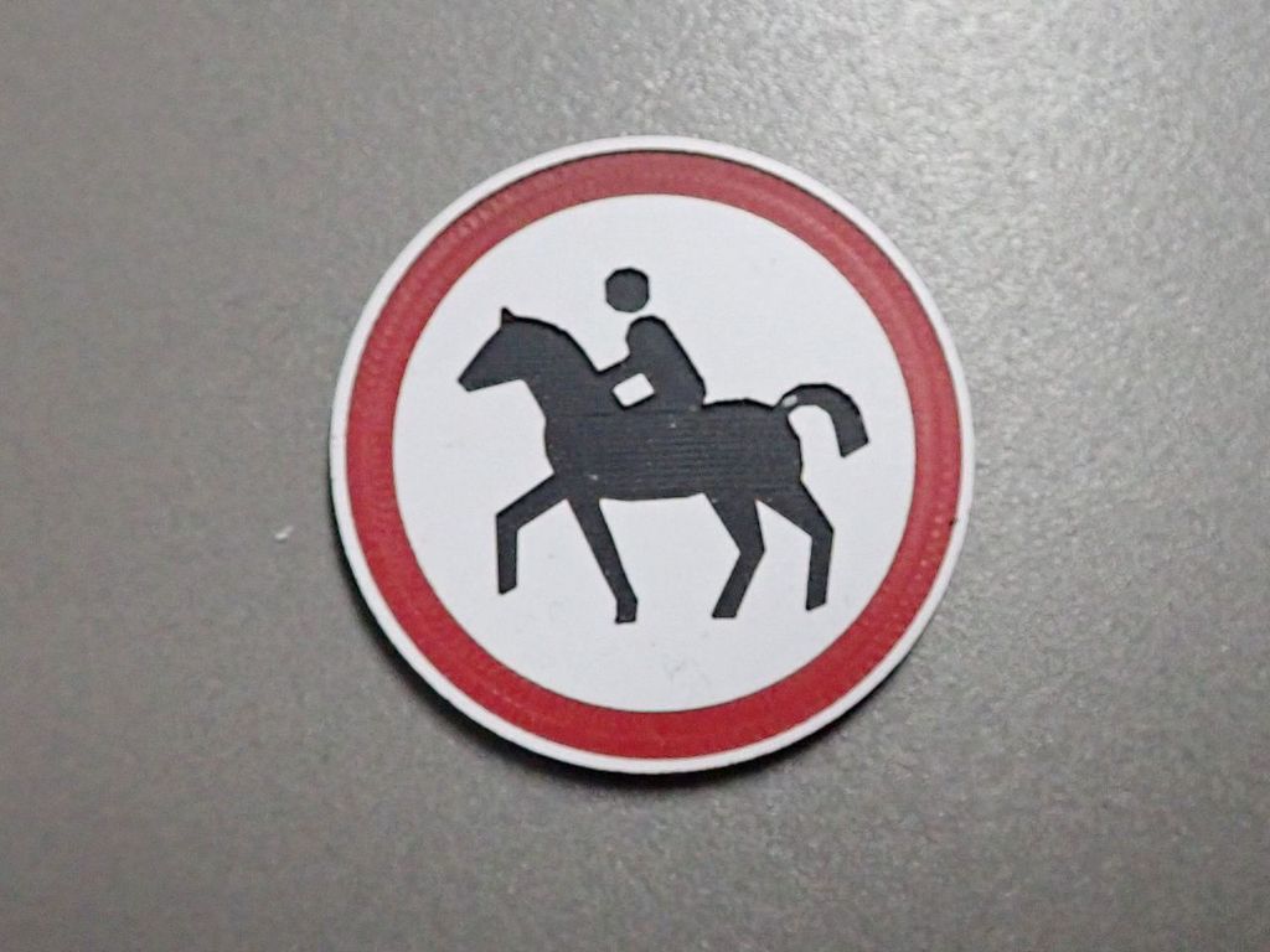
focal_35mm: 30
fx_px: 1101
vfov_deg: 46.8
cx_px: 635
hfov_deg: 60.0
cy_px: 476
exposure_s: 1/200
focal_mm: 5.5
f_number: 2.3
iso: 640
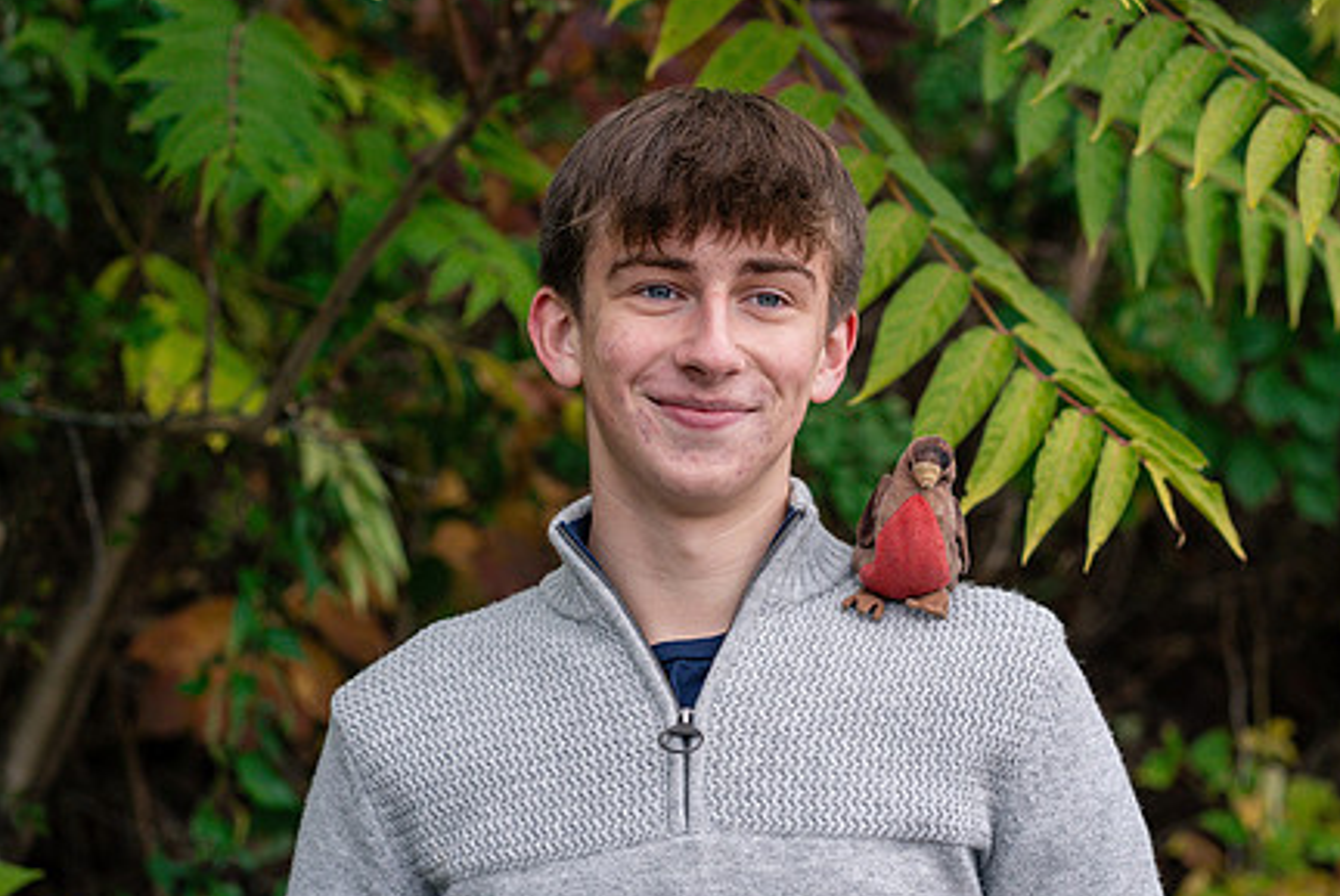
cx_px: 791
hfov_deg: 17.9
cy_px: 526
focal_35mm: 114
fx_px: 4248
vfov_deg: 12.0
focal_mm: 85
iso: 640
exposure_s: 1/200
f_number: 3.5
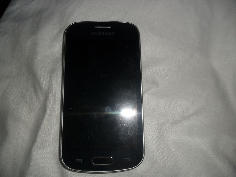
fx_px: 184
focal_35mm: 27
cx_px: 118
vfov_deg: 51.4
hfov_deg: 65.3
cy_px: 88
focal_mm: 4.9
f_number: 8.9
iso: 100
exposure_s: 1/45
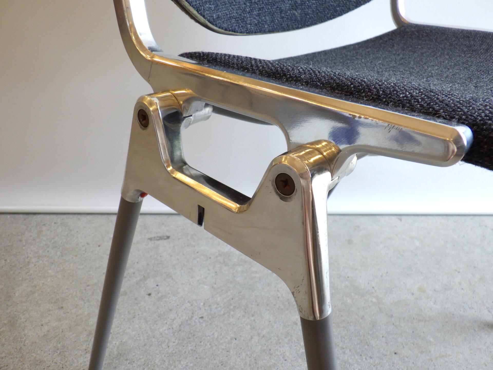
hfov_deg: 63.4
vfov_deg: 49.7
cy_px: 185
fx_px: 399
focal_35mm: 28
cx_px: 246
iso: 125
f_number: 3.5
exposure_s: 1/40
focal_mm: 5
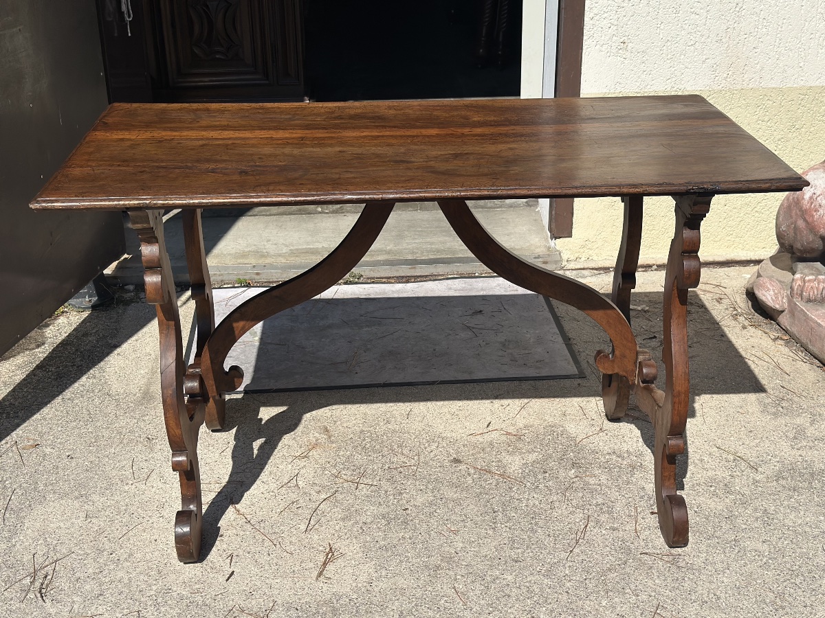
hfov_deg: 39.7
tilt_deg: -21.8
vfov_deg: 30.3
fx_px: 1144
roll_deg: +0.3
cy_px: 309
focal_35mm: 48
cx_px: 412
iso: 100
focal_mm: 6.86
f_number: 1.78
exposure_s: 1/8929
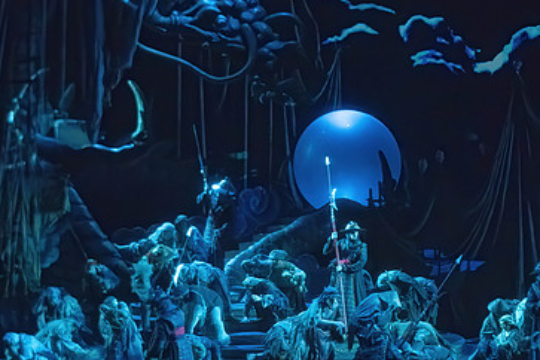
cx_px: 311
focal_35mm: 112
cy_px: 206
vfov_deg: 12.2
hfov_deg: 18.3
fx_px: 1680
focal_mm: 70
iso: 10000
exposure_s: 1/400
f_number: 3.2
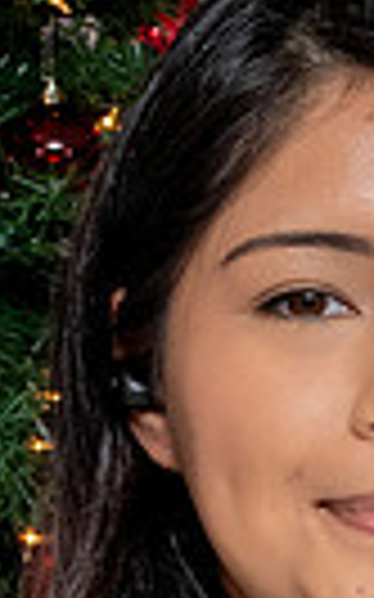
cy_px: 954
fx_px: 5926
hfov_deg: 3.6
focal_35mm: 363
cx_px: 169
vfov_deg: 5.7
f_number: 7.1
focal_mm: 35
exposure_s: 1/250
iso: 400
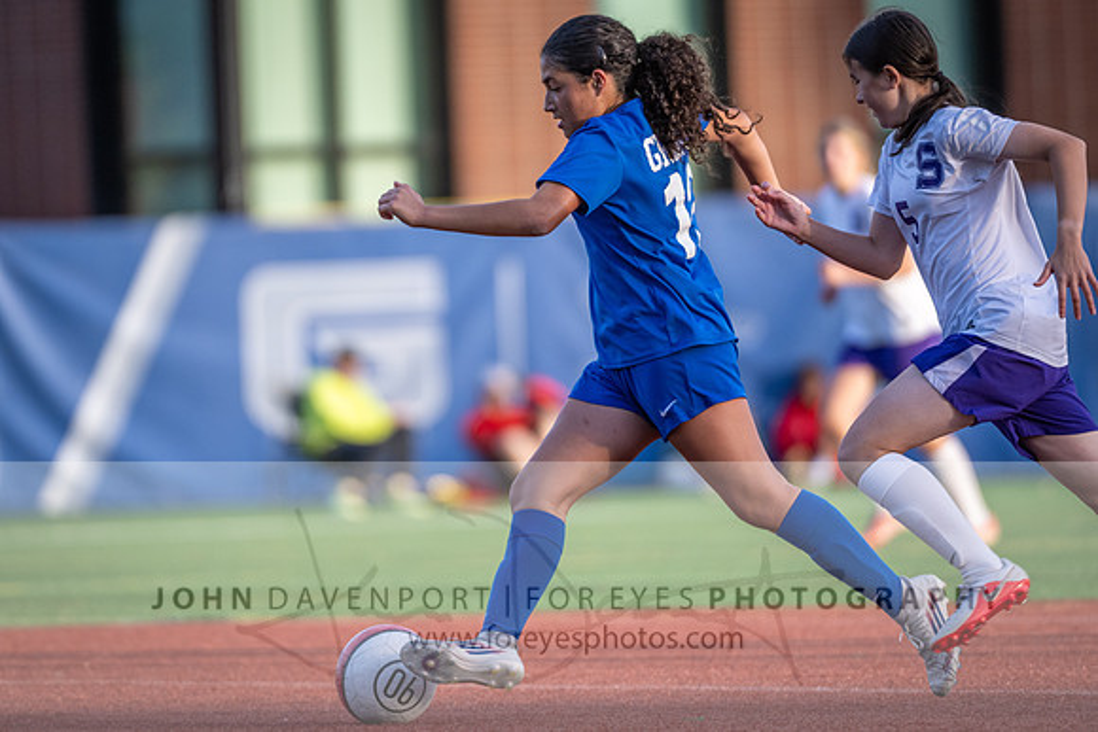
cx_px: 499
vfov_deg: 2.9
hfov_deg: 4.3
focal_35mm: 477
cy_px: 295
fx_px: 14560
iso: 800
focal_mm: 400
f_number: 4
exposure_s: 1/1000
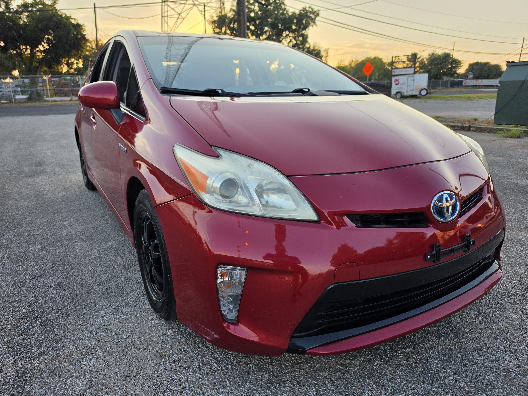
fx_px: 351
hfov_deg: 73.9
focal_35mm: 23
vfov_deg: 58.9
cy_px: 198
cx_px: 264
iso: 64
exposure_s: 1/1889
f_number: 1.4
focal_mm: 6.5
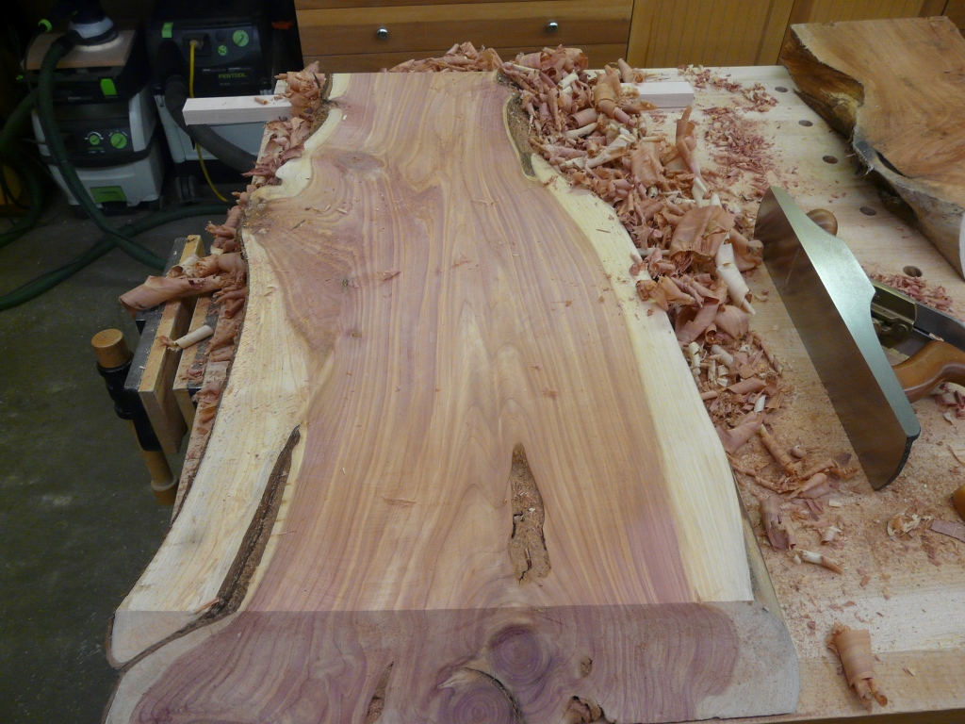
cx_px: 482
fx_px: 781
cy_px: 362
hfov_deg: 63.4
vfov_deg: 49.7
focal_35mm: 28
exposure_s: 1/30
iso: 160
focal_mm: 4.6
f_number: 2.8
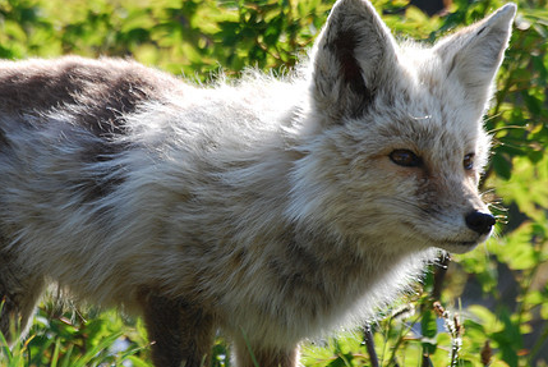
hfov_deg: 3.4
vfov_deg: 2.3
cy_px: 143
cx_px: 236
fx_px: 9264
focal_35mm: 608
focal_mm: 300
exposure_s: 1/125
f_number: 9
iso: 200
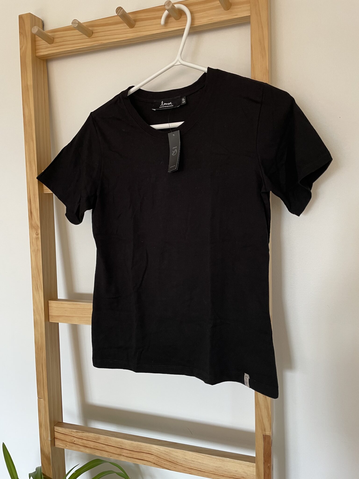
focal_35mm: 26
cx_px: 180
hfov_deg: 53.1
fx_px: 360
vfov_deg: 67.3
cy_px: 240
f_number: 1.6
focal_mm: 4.2
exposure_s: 1/60
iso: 100
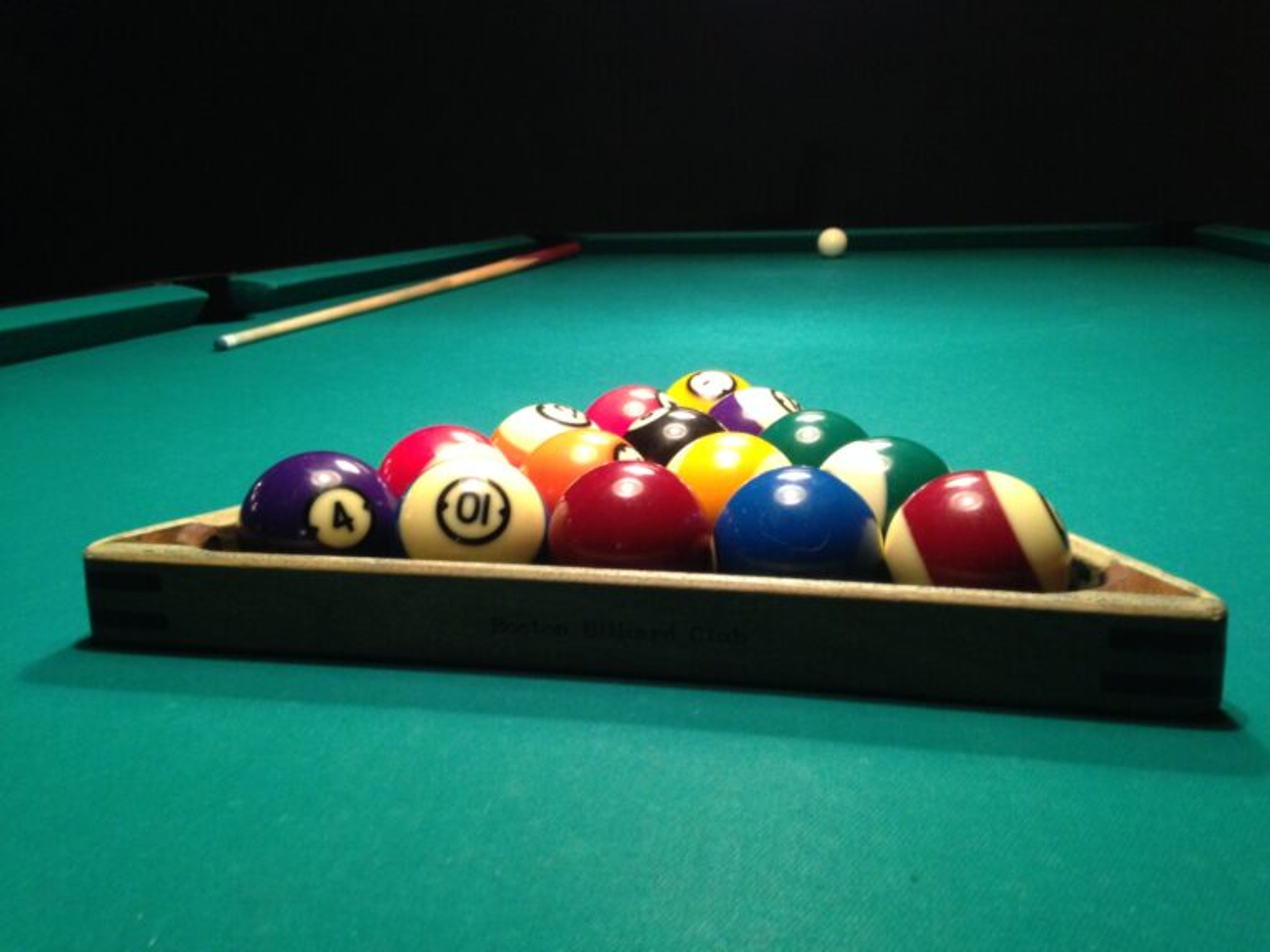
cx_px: 635
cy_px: 476
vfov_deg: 42.9
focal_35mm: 33
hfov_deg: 55.4
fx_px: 1211
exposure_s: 1/20
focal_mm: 4.12
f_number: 2.4
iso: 320
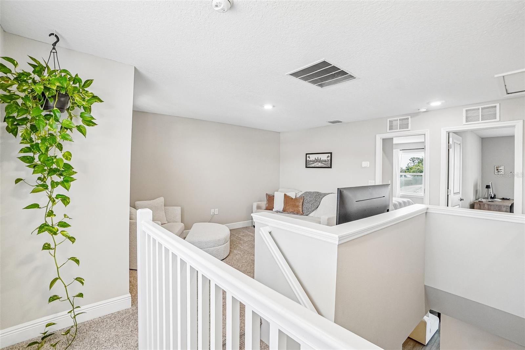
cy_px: 175
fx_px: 219
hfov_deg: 100.4
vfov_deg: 77.3
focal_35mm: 15
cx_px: 262
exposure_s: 1/30
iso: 500
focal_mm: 10
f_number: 8
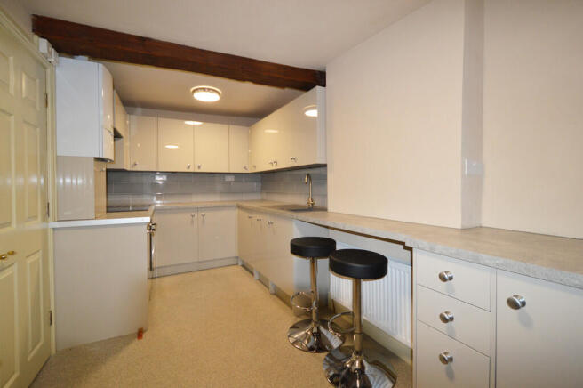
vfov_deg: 77.2
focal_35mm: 15
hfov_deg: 100.4
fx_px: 243
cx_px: 292
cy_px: 194
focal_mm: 10
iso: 450
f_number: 3.5
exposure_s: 1/60
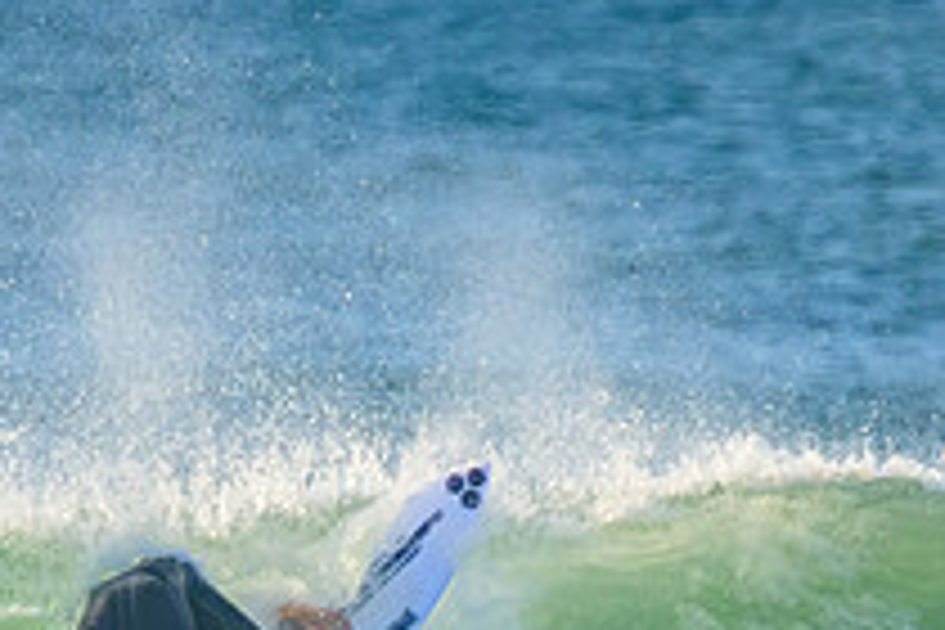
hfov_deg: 0.9
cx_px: 288
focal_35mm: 2206
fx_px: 57903
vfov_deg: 0.6
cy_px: 862
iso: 2800
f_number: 11
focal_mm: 800
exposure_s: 1/1600
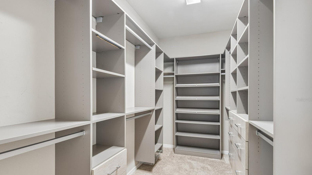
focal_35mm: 18
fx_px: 149
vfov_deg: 60.8
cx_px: 156
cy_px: 100
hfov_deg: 92.7
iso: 400
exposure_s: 1/2.5
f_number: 8
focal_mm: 17
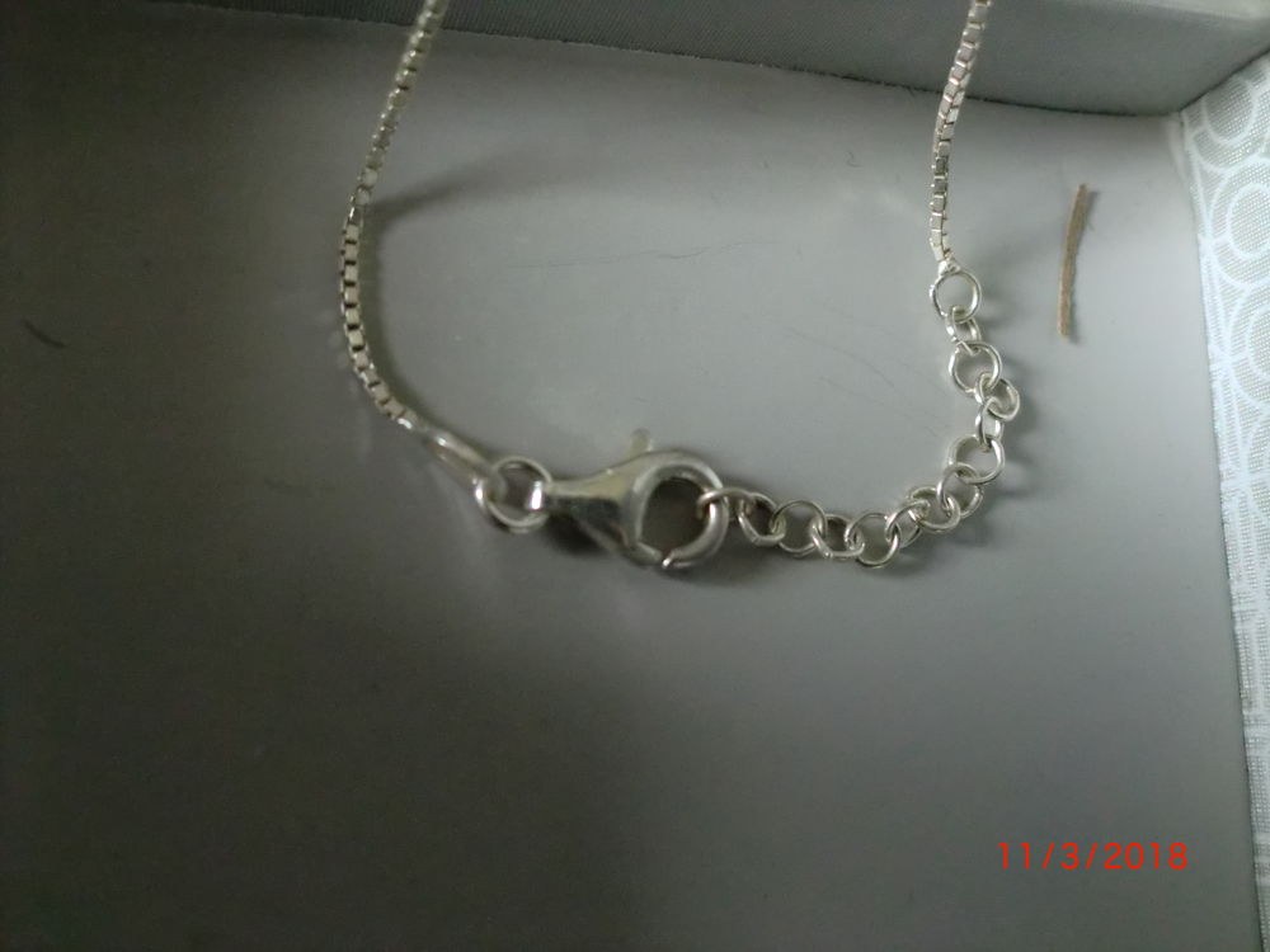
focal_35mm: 35
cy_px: 476
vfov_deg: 40.7
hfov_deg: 52.6
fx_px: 1284
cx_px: 635
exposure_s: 1/60
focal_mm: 6.3
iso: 800
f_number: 3.1
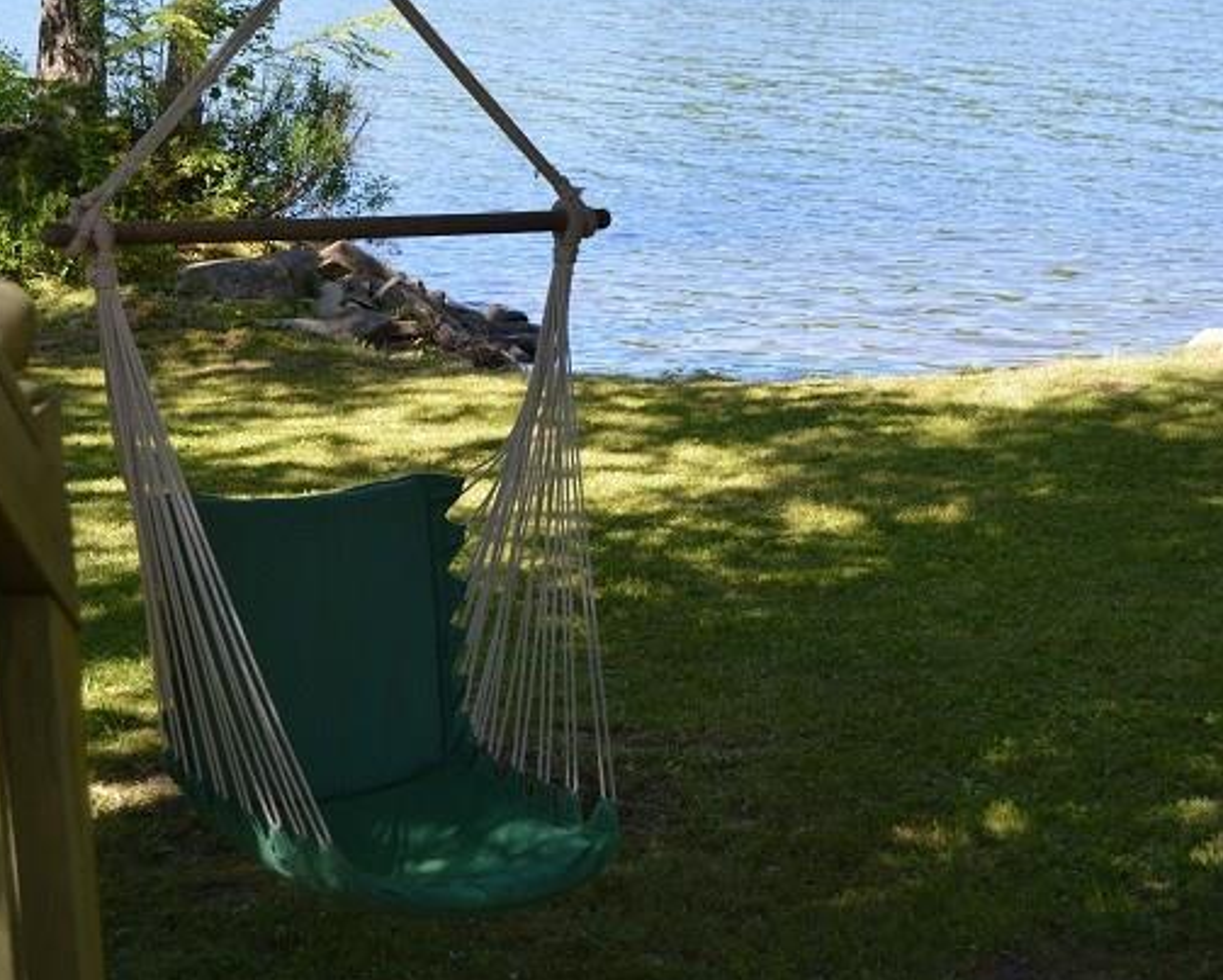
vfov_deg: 20.1
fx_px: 2753
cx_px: 644
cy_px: 351
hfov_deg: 25.0
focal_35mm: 76
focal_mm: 34
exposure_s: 1/125
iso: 100
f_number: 5.6
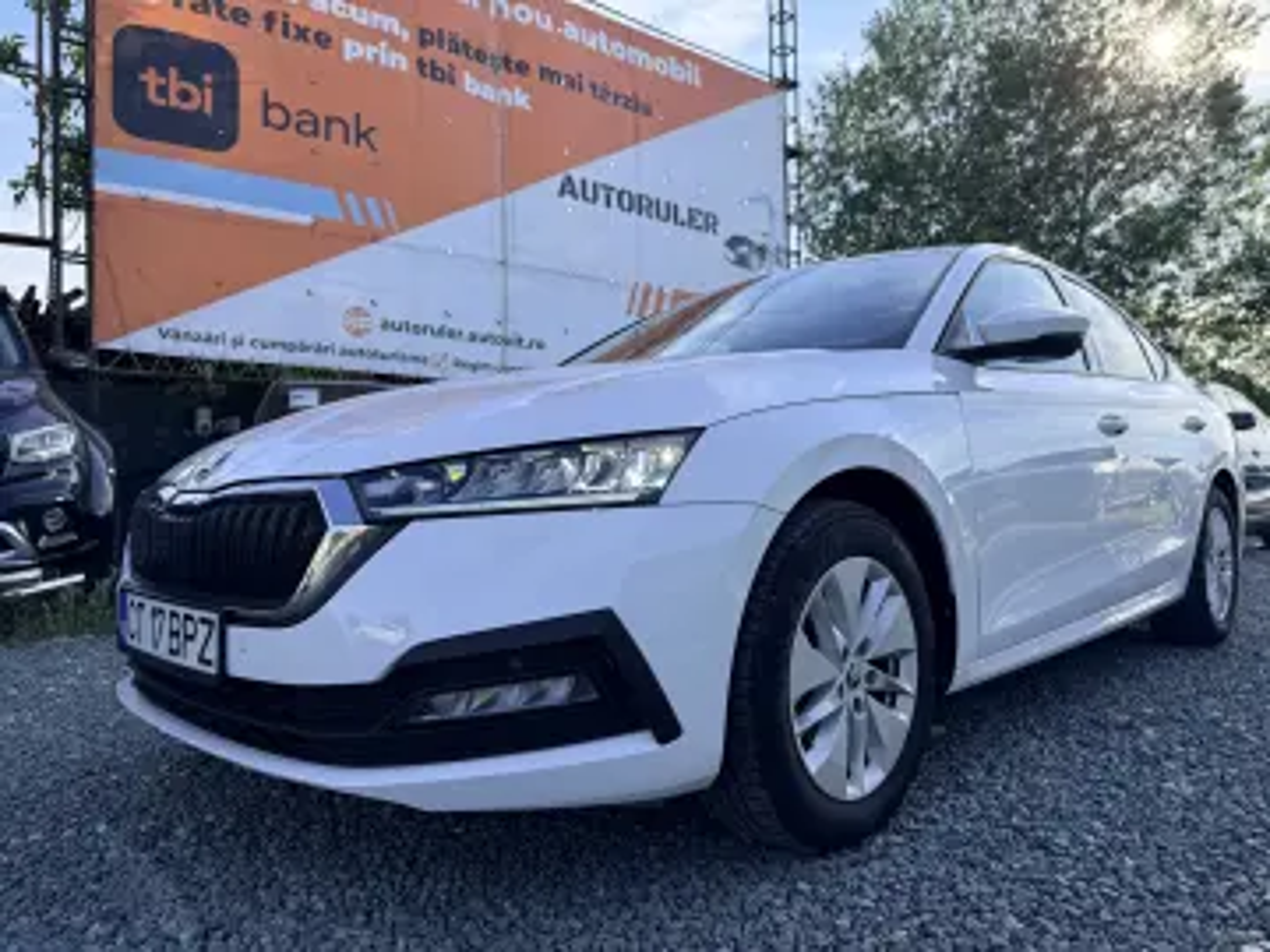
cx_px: 635
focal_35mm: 24
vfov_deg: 56.8
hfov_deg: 71.6
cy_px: 476
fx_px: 881
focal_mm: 6.76
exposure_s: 1/2801
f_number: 1.78
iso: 100
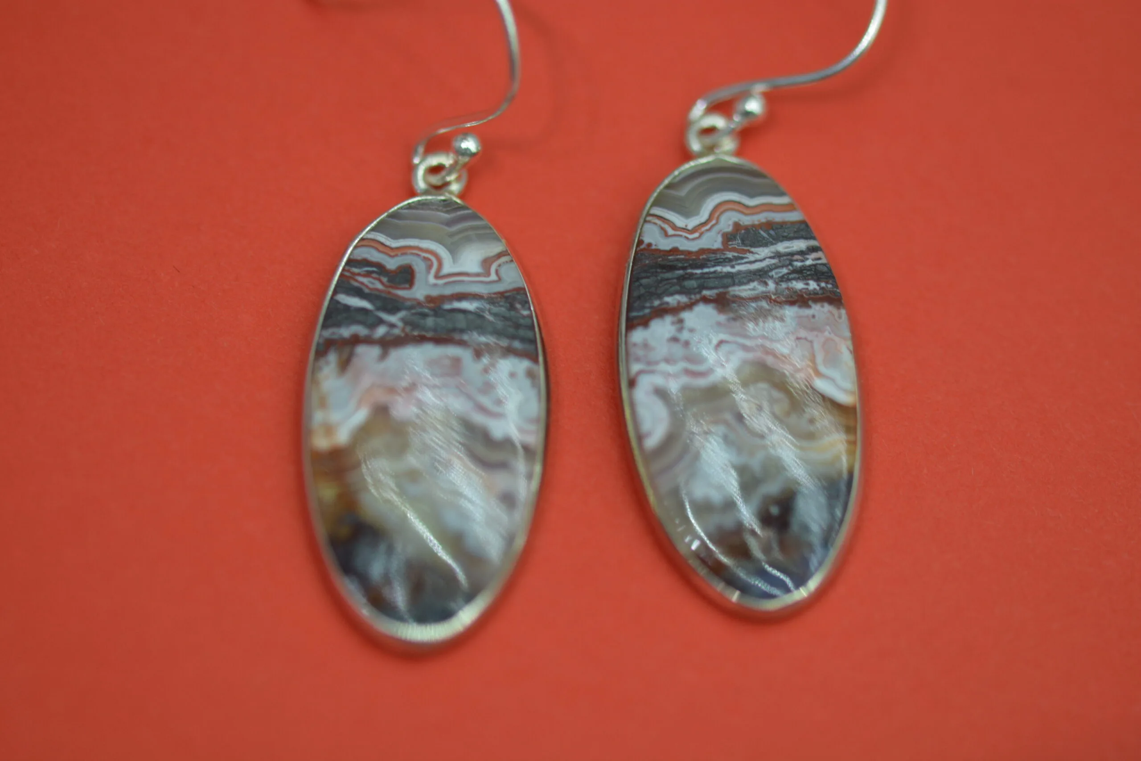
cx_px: 570
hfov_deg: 13.0
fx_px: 4993
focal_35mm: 158
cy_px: 380
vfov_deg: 8.7
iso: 400
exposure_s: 1/250
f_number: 3.8
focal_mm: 105
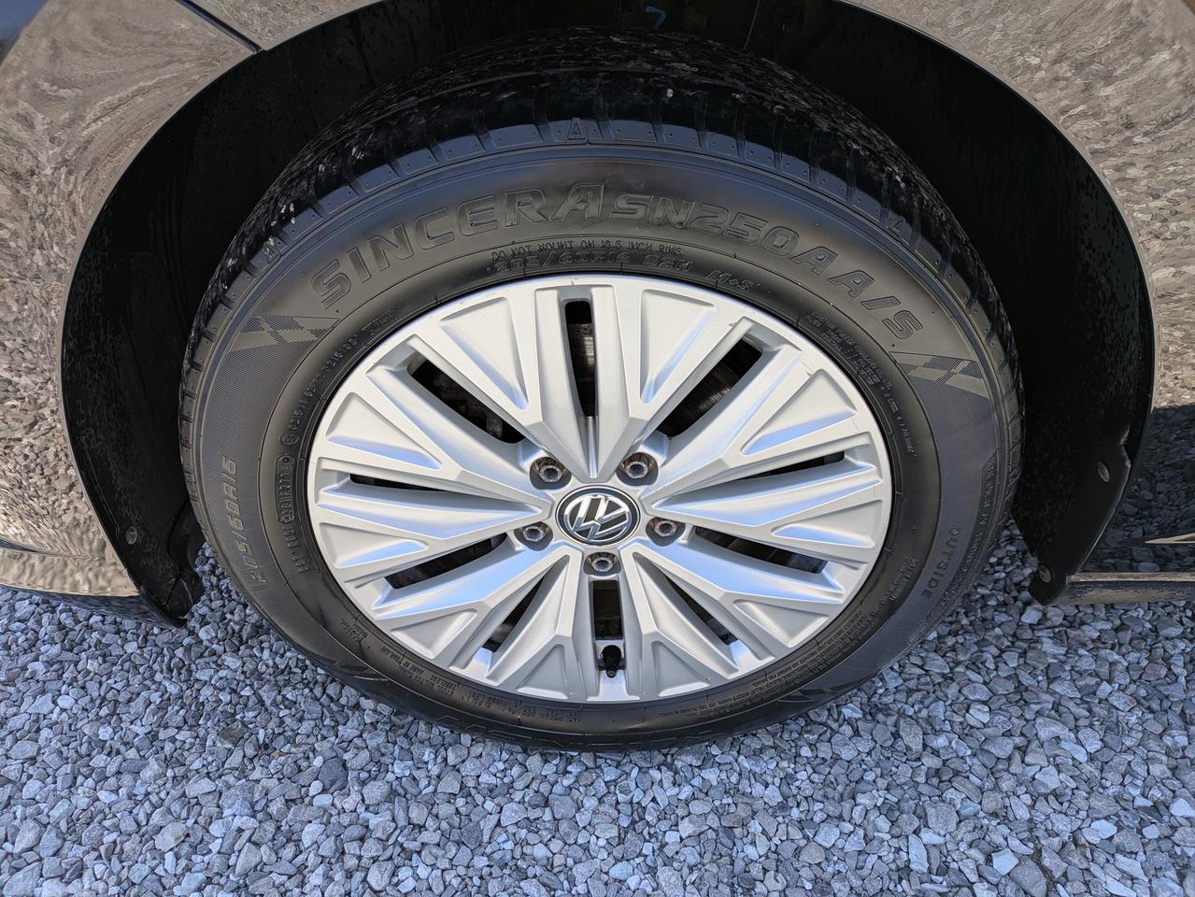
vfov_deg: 54.9
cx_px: 598
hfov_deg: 69.4
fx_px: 863
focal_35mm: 25
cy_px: 448
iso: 45
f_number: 1.89
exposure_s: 1/464
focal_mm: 5.43
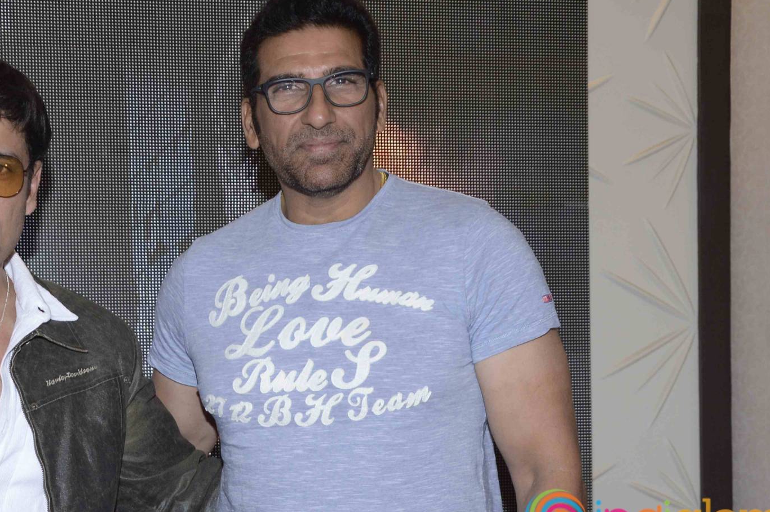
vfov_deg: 18.2
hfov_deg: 27.0
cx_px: 180
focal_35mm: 74
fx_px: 1581
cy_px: 409
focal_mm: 28
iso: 400
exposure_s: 1/160
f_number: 6.3
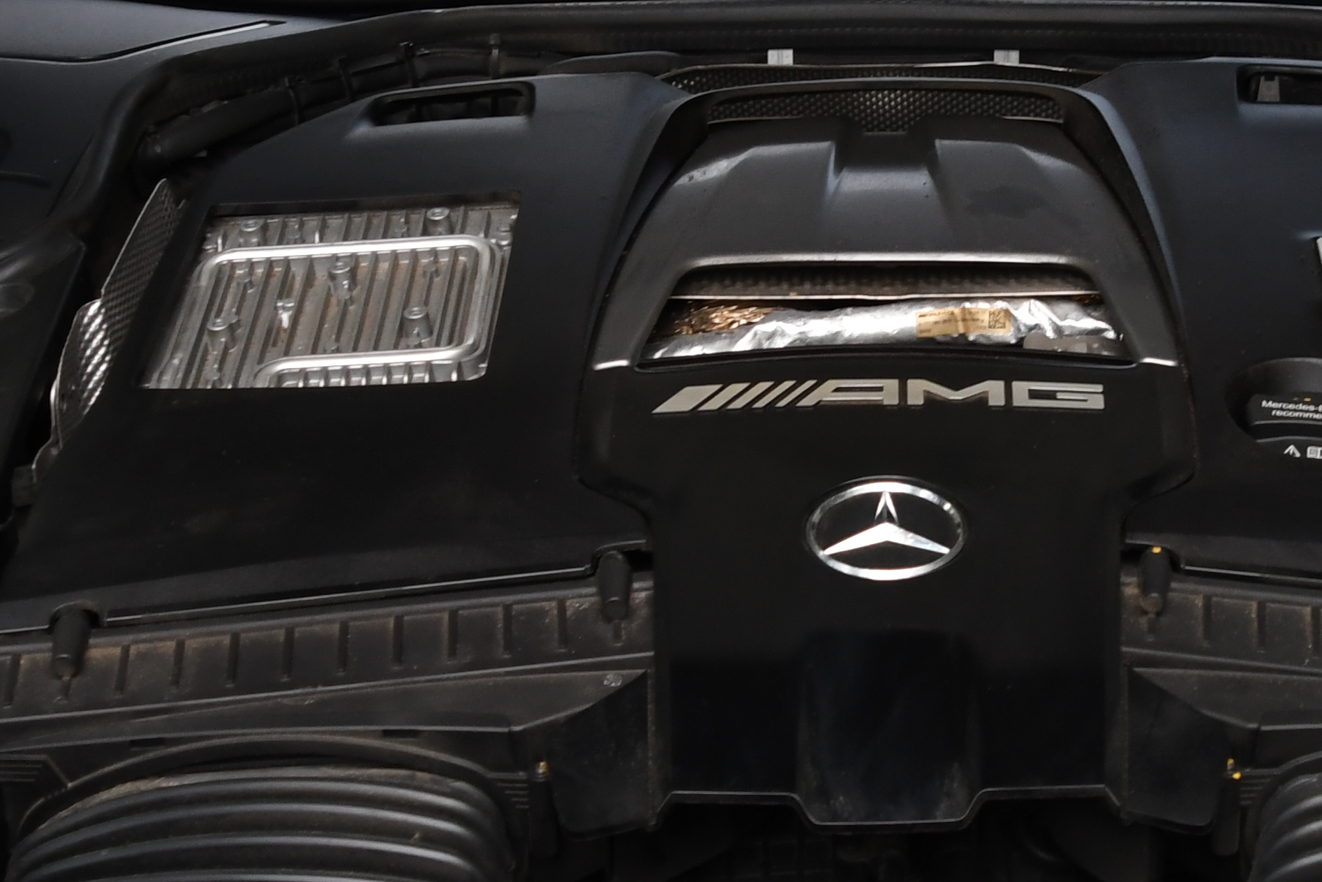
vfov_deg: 14.1
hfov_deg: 20.9
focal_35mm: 97
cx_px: 923
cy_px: 299
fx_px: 3562
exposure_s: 1/60
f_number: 5
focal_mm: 22
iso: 640
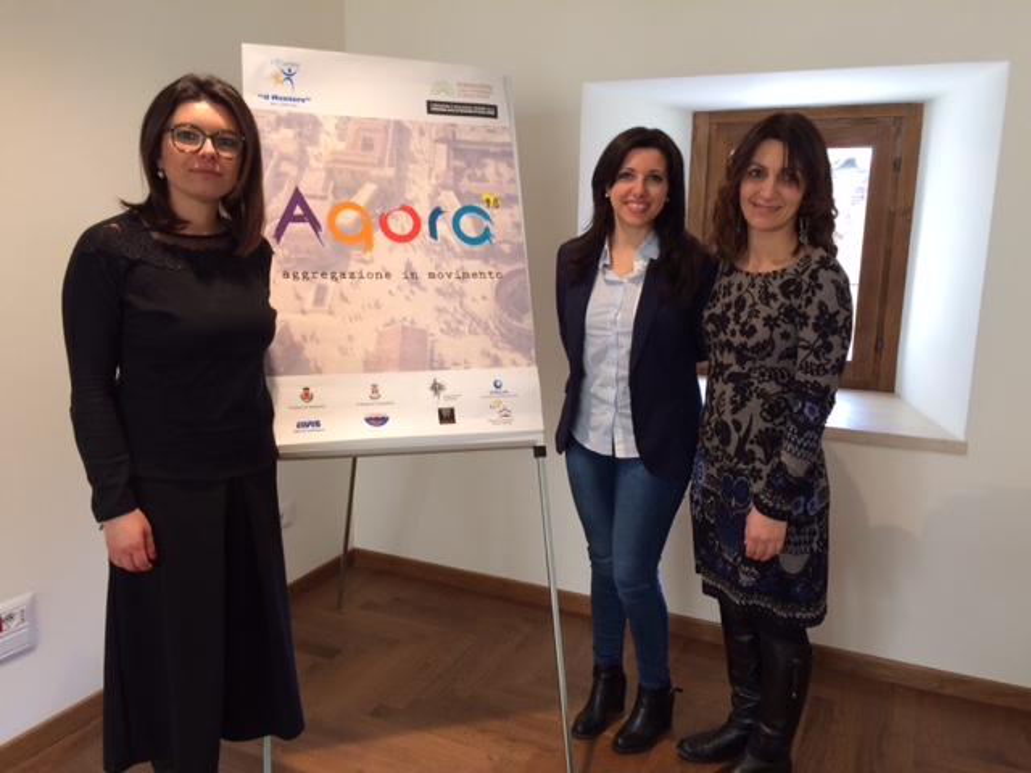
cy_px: 386
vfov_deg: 48.2
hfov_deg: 61.7
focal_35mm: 29
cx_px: 516
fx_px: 864
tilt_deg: -10.6
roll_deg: -0.7
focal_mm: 4.15
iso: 64
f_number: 2.2
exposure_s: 1/33
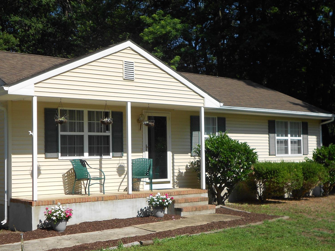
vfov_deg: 28.5
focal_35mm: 51
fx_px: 493
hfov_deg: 37.4
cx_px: 136
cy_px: 148
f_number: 3.9
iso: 80
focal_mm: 6.7
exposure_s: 1/800
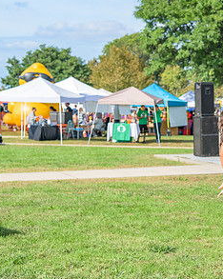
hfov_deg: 15.9
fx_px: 768
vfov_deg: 20.6
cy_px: 133
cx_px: 263
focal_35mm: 93
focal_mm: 50
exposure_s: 1/200
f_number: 4
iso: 64
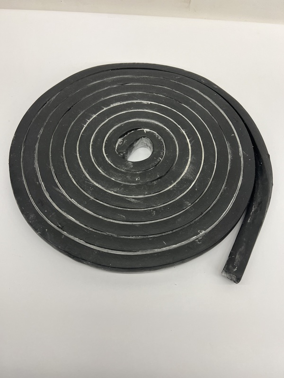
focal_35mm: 26
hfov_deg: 53.1
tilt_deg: -61.4
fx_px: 284
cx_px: 142
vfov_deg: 67.3
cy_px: 189
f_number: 1.5
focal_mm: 5.7
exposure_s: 1/100
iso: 80
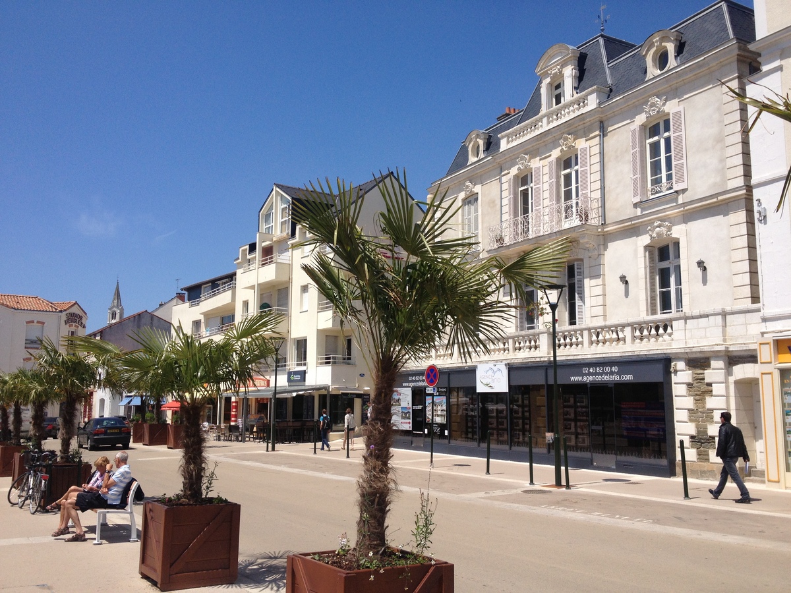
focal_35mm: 35
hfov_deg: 52.6
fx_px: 800
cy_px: 296
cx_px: 396
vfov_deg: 40.7
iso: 50
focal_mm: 4.28
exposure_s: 1/2632
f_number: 2.4
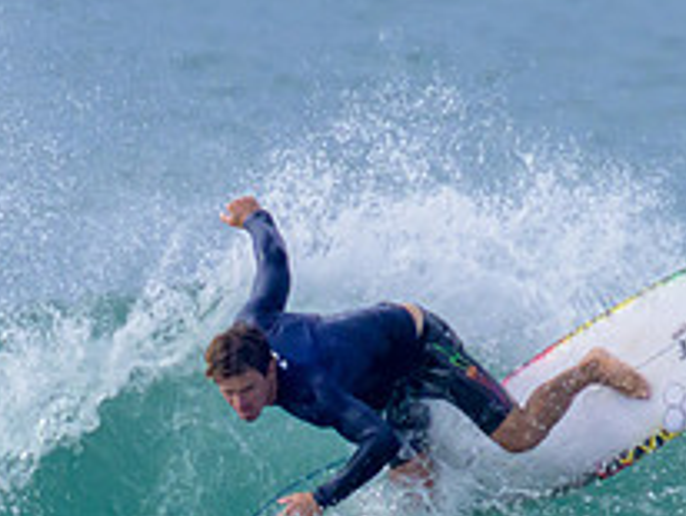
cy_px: 391
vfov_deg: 0.5
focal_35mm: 2970
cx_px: 303
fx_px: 58926
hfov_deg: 0.7
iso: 900
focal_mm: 800
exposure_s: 1/2000
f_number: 11
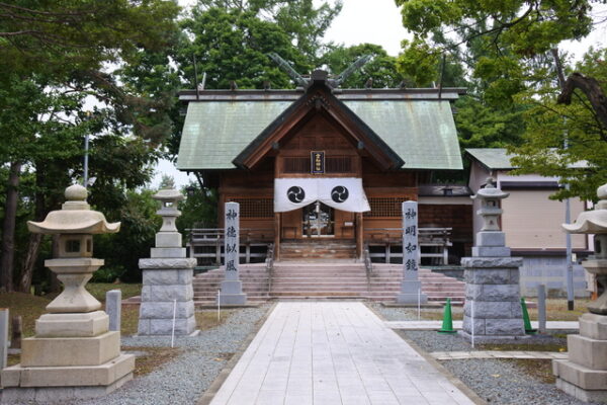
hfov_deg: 44.5
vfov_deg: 30.5
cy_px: 202
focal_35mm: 44
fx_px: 742
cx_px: 304
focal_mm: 16.5
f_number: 4.5
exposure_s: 1/125
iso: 160
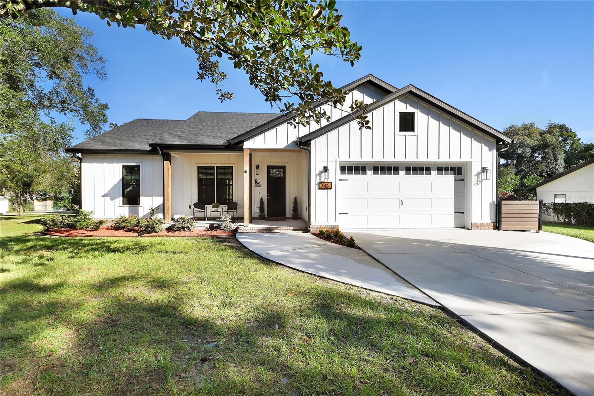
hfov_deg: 100.4
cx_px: 297
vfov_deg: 77.3
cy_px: 198
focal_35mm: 15
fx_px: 247
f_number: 8
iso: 320
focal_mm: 10
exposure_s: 1/250
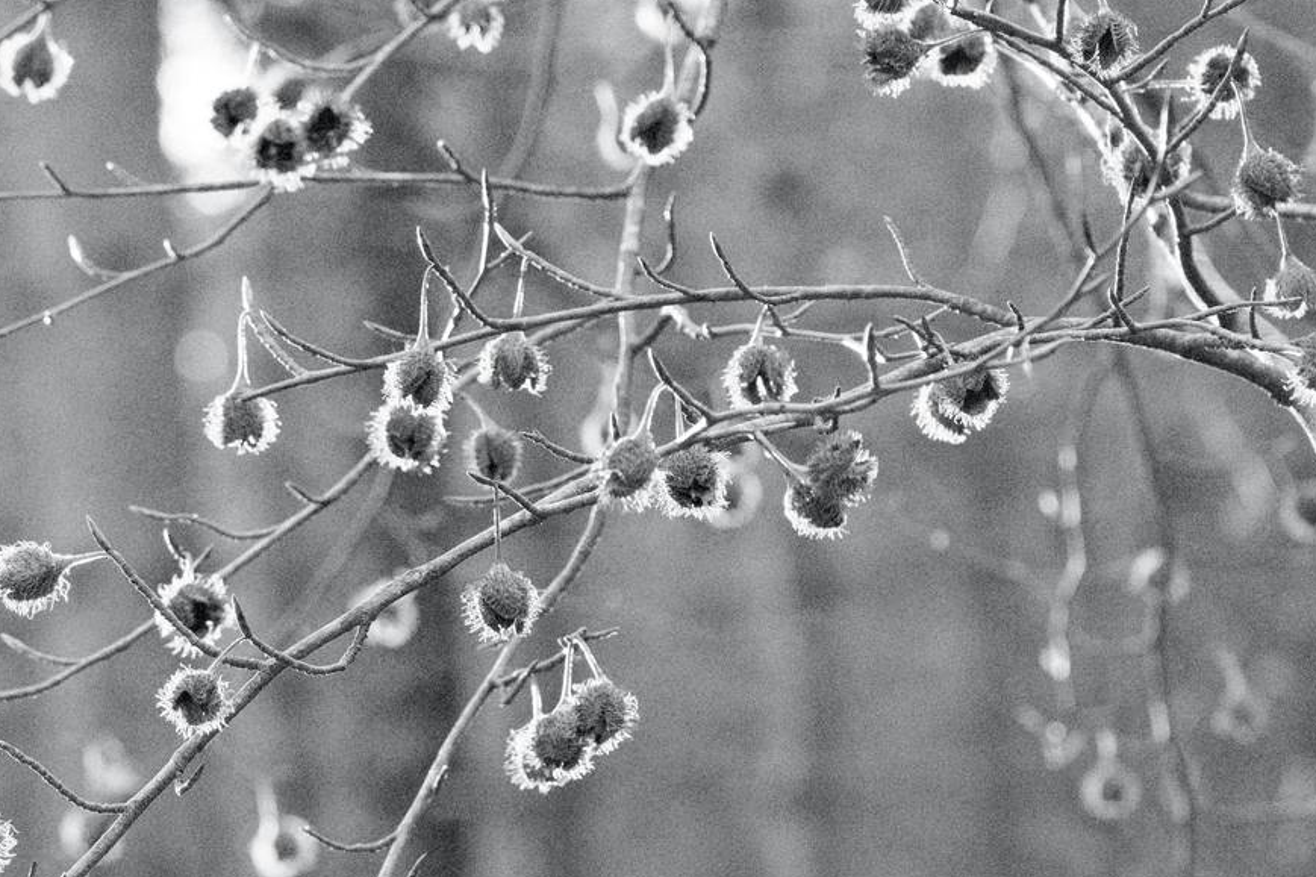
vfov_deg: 4.5
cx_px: 429
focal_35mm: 302
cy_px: 579
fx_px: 11037
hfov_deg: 6.8
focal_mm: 109.5
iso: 10000
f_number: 6.4
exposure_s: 1/320
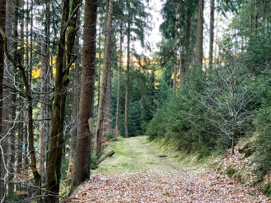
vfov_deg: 28.0
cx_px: 136
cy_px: 102
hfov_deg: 36.8
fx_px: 407
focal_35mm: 52
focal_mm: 6
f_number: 2
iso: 200
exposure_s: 1/80
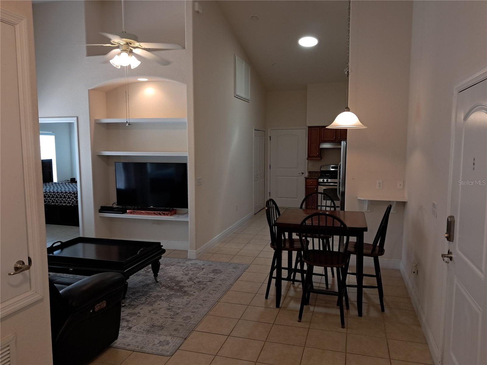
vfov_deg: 51.4
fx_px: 380
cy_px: 182
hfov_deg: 65.3
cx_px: 244
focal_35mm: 27
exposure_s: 1/60
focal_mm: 4
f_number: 1.8
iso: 160
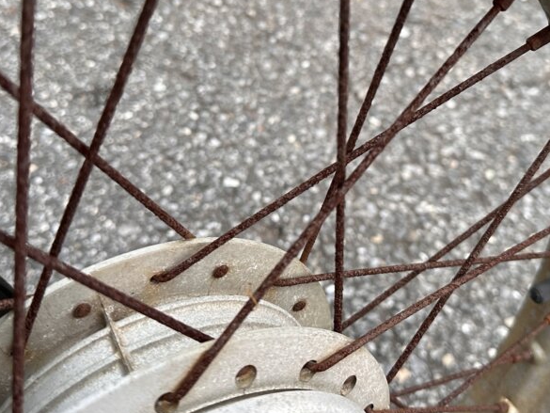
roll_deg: -10.5
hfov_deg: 44.7
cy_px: 123
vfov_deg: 33.9
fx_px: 667
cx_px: 310
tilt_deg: -43.2
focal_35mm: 42
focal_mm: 6.86
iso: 200
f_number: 1.78
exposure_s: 1/50
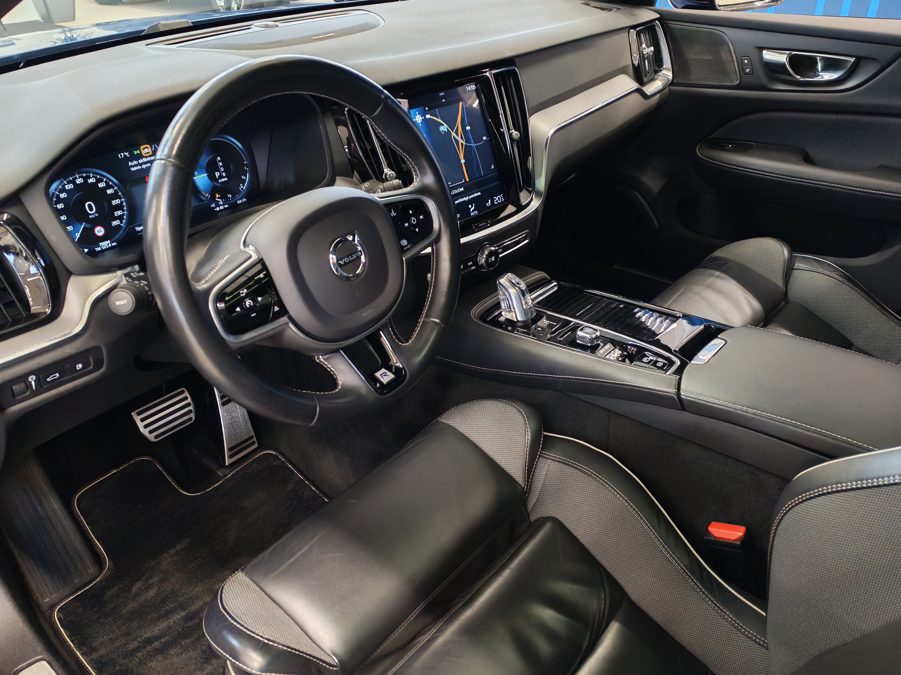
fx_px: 781
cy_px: 338
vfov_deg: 46.8
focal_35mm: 30
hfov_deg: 60.0
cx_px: 450
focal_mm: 6.12
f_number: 1.9
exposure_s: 1/50
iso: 2000
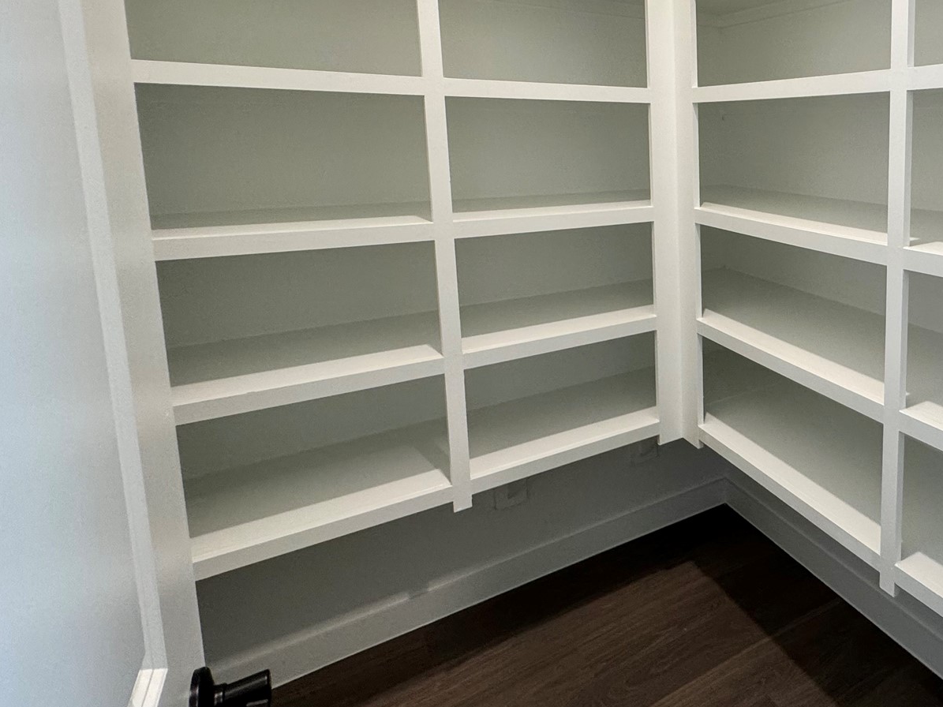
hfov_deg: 62.8
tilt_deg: -7.6
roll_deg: -0.3
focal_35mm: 24
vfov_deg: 55.1
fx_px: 654
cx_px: 806
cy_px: 214
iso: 200
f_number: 2.2
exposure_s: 1/60
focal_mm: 2.22
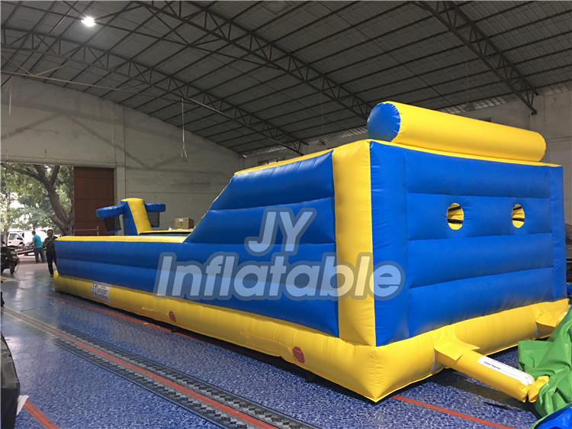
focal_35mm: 29
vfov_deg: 48.2
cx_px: 286
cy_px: 214
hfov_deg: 61.7
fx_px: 479
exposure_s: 1/4
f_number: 2.2
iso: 100
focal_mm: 4.15
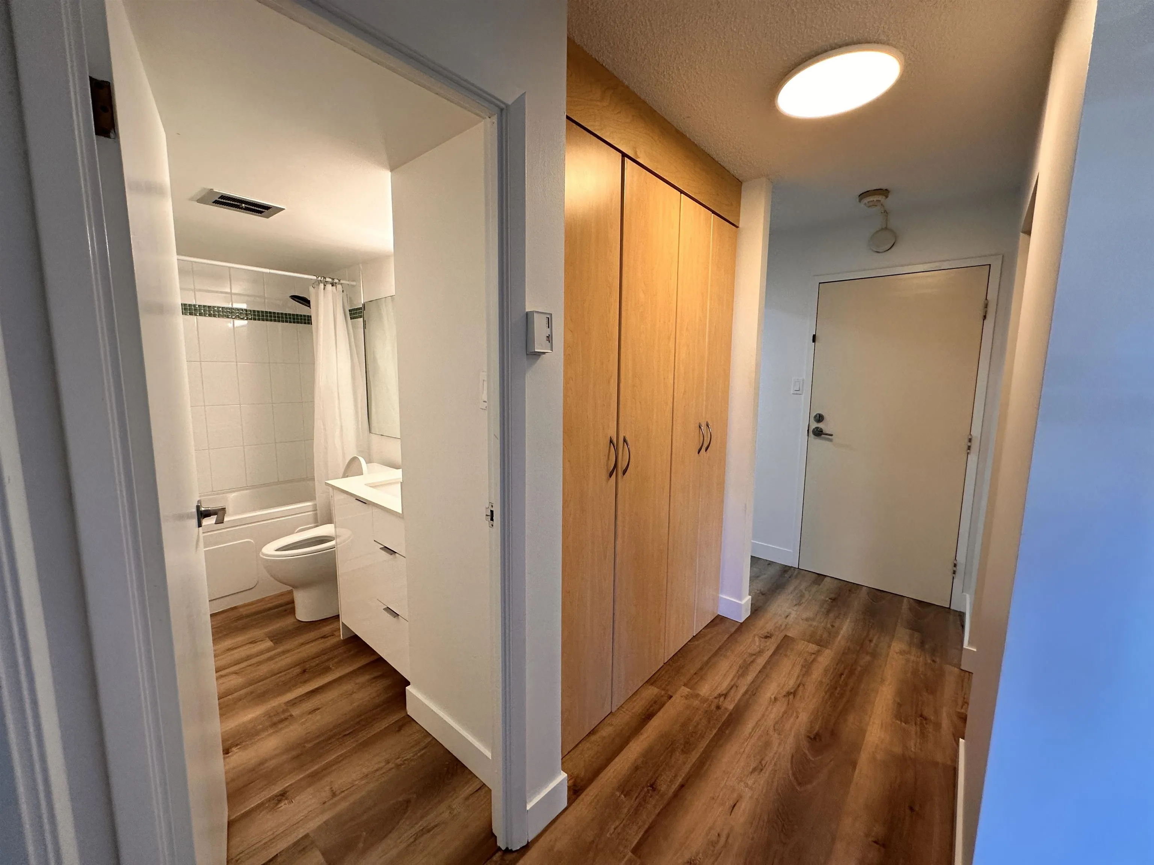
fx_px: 467
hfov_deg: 102.1
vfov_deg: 85.7
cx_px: 577
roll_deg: -0.7
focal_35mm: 14
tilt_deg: -6.2
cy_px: 432
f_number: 2.2
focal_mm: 2.22
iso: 160
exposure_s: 1/120
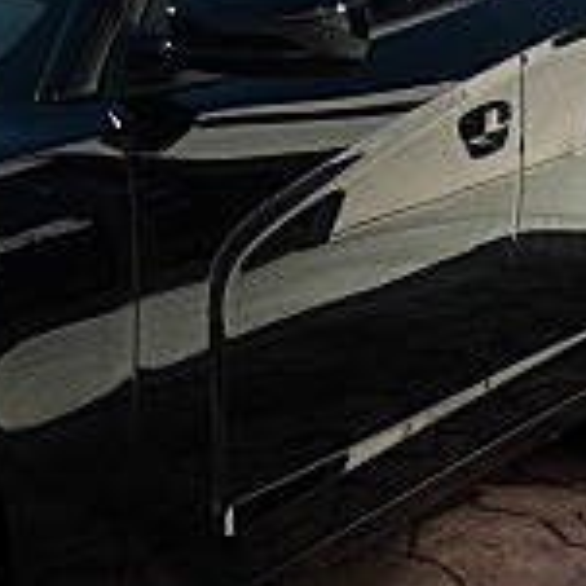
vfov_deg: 12.9
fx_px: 2586
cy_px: 318
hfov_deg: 12.2
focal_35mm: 135
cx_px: -369
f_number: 2.8
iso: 50
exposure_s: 1/320
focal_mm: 6.3
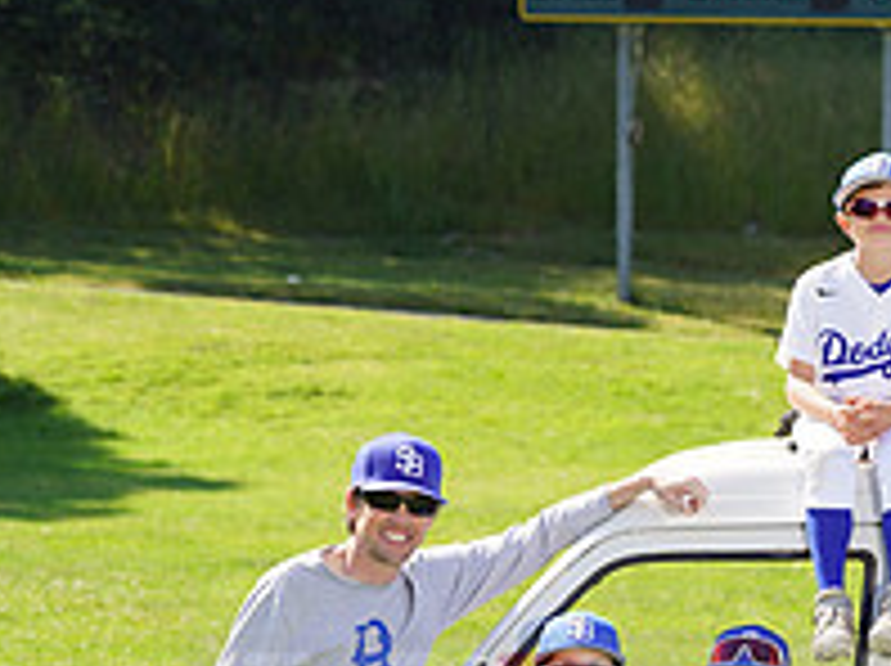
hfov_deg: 6.0
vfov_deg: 4.5
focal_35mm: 327
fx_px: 8407
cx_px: 945
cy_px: 695
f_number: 6.3
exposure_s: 1/250
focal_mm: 116
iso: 100
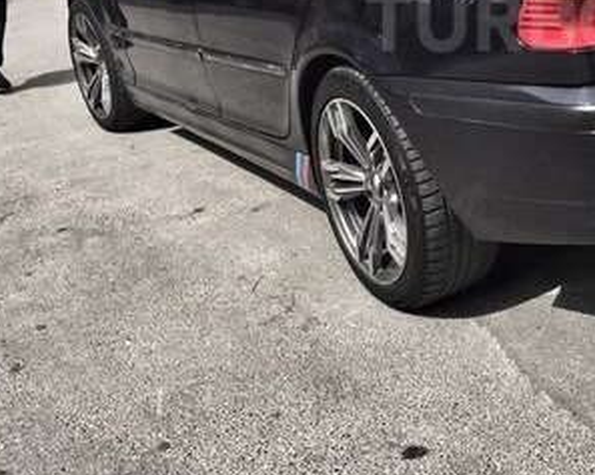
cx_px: 571
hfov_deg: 28.5
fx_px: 1108
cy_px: 21
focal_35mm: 63
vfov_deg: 23.4
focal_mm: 4.15
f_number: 2.2
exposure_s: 1/1199
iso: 32
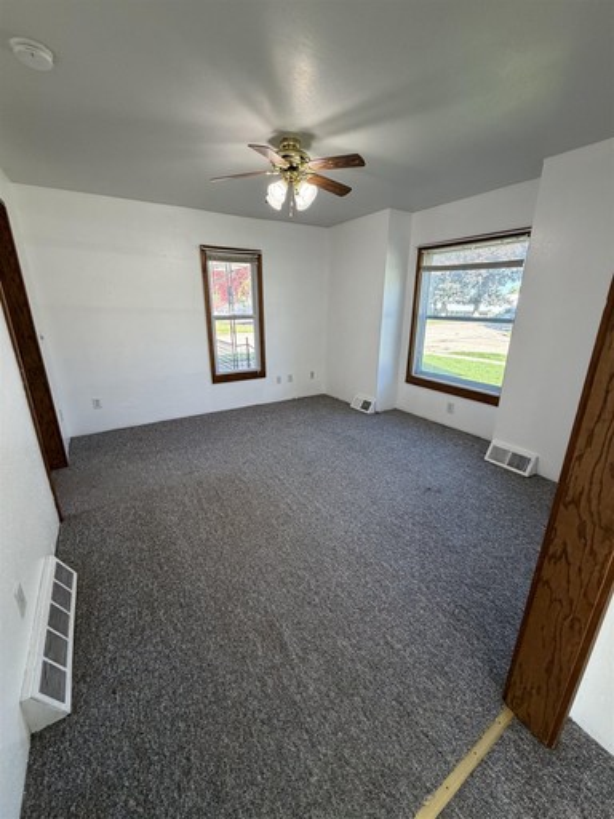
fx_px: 331
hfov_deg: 85.7
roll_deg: -1.8
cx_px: 307
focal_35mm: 14
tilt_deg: -17.5
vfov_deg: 102.1
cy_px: 410
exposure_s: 1/120
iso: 200
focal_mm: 2.22
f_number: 2.2
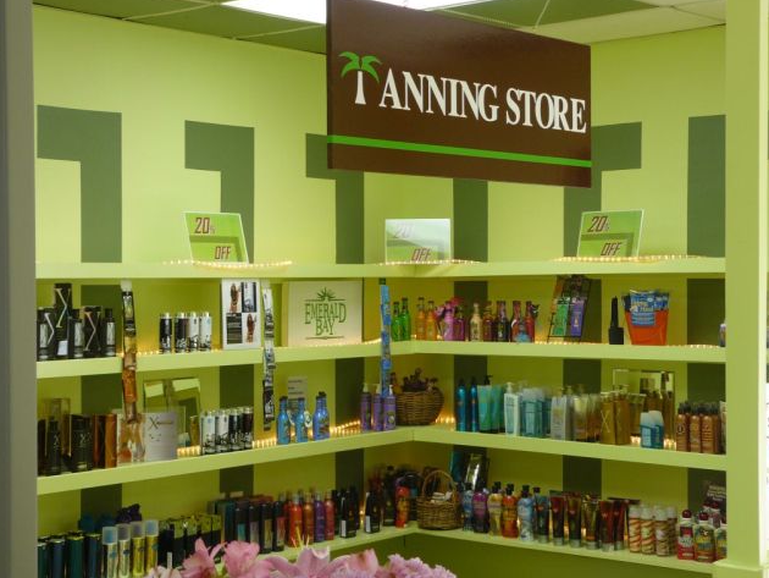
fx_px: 1445
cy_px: 286
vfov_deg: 22.6
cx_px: 386
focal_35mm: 65
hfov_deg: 29.8
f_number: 3.2
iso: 100
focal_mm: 10.7
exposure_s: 1/30
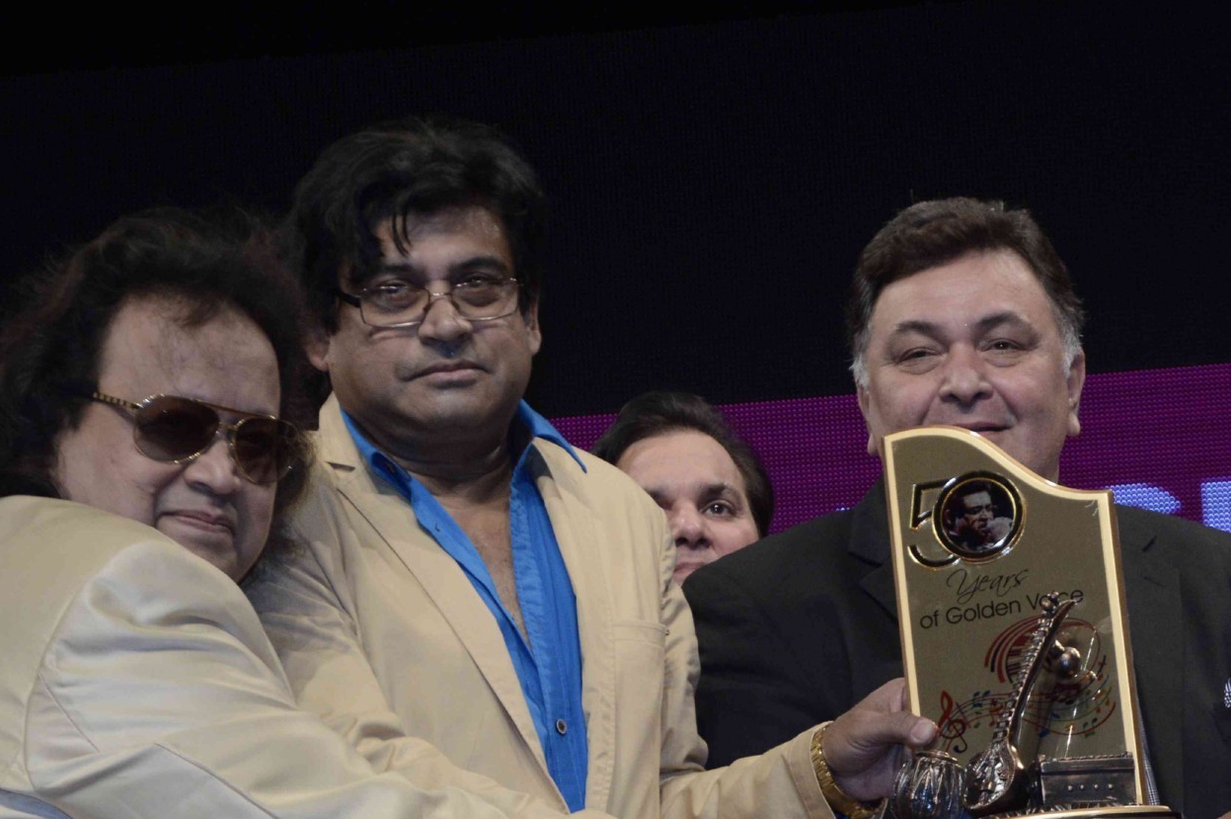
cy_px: 581
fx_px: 6491
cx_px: 912
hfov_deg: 10.8
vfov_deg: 7.2
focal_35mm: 190
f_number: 7.1
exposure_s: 1/160
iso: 800
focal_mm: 70
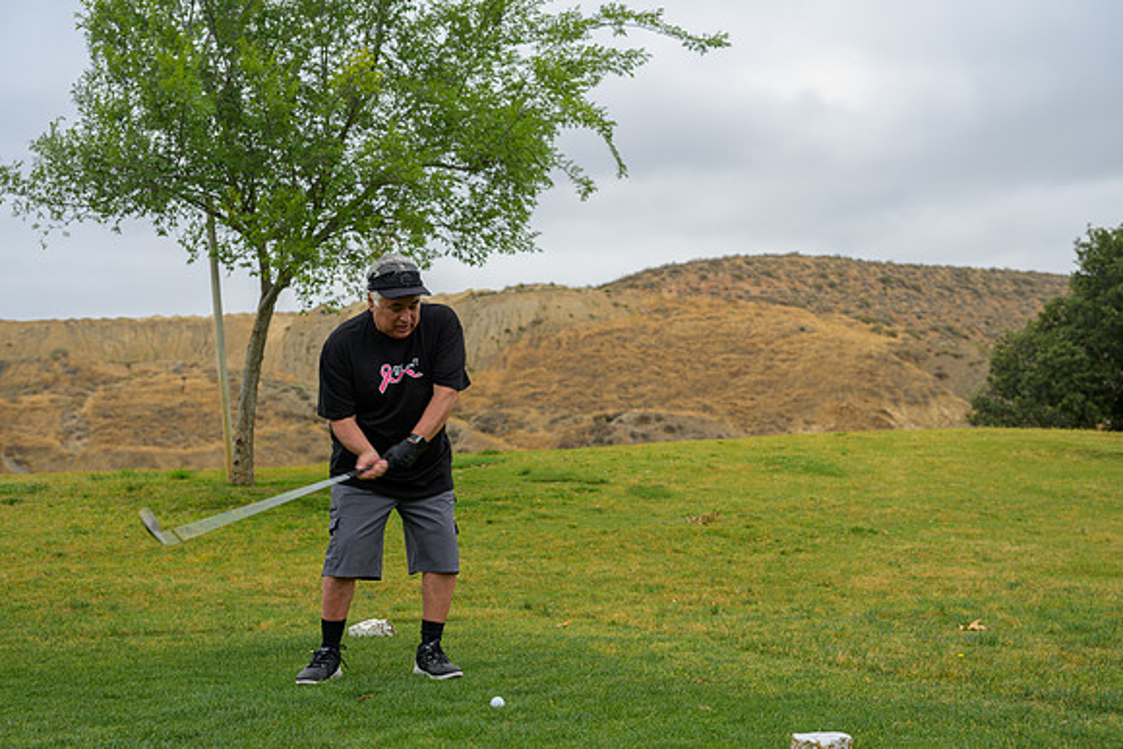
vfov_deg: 29.3
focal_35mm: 46
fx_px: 1435
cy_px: 374
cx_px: 562
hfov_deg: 42.7
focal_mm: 46
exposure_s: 1/200
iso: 100
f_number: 4
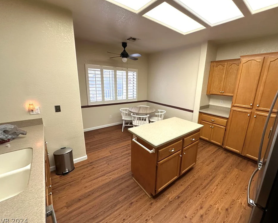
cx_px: 147
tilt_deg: -14.9
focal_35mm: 15
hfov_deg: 96.7
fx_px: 123
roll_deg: -0.8
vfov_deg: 84.0
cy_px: 111
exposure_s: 1/120
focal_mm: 2.22
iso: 160
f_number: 2.2
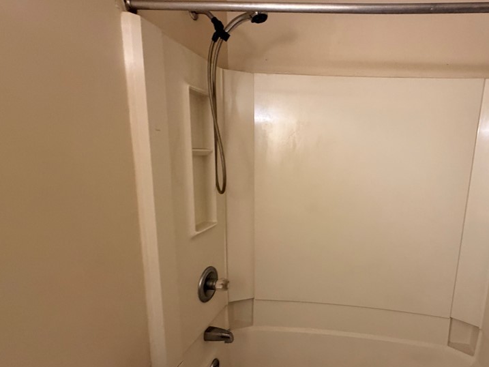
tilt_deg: -11.9
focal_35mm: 20
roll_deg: -1.9
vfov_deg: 65.7
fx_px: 283
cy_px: 207
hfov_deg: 78.6
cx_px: 333
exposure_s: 1/60
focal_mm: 2.22
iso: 400
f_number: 2.2
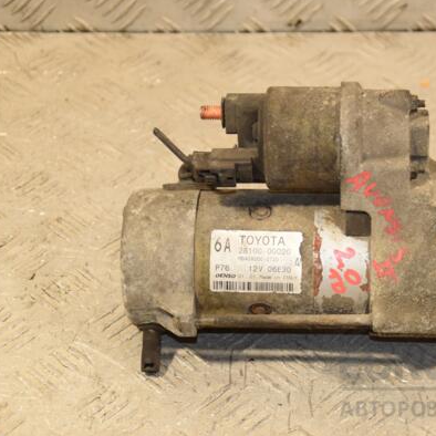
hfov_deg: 17.8
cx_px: 319
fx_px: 1382
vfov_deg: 17.9
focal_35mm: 97
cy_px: 216
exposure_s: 1/200
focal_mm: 50
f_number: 5
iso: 800
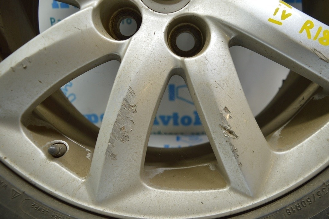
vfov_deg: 43.5
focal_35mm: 30
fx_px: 274
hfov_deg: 62.0
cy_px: 110
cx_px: 164
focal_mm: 20
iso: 400
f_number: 3.5
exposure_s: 1/50
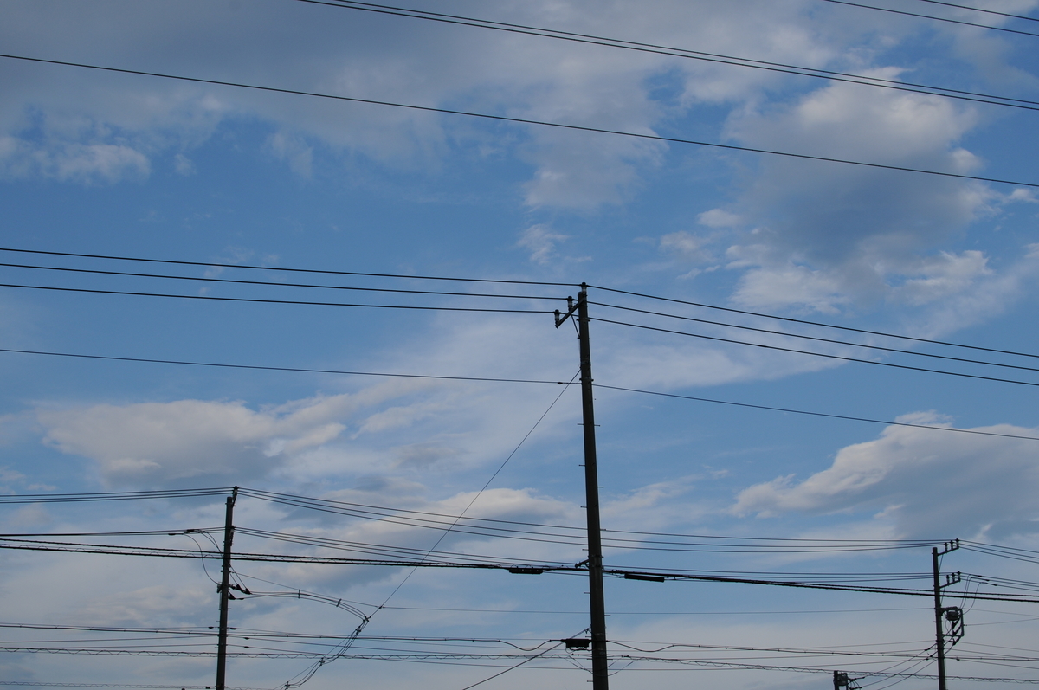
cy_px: 345
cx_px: 520
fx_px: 1513
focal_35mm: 52
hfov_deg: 37.9
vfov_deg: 25.7
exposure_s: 1/500
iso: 200
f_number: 8
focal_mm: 35
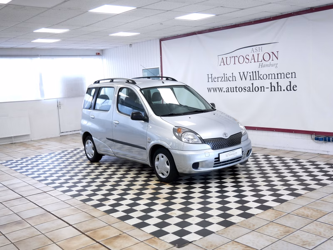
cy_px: 125
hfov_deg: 46.8
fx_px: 385
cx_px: 166
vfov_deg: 36.0
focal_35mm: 40
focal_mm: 20
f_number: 4.1
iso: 320
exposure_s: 1/60
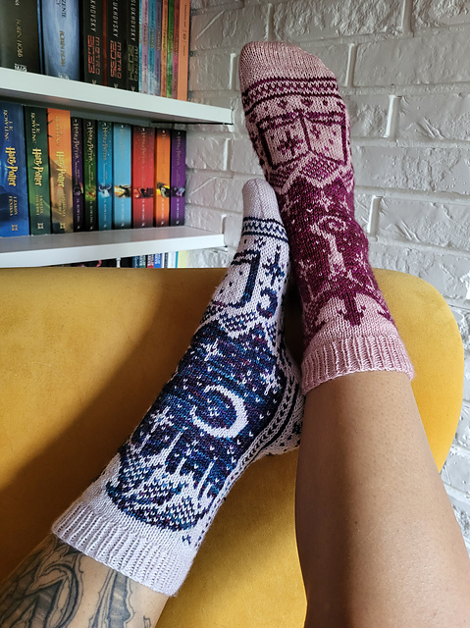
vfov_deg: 67.3
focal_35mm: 26
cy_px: 314
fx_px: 471
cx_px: 235
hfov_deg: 53.0
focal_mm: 5.4
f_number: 1.8
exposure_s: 1/50
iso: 640
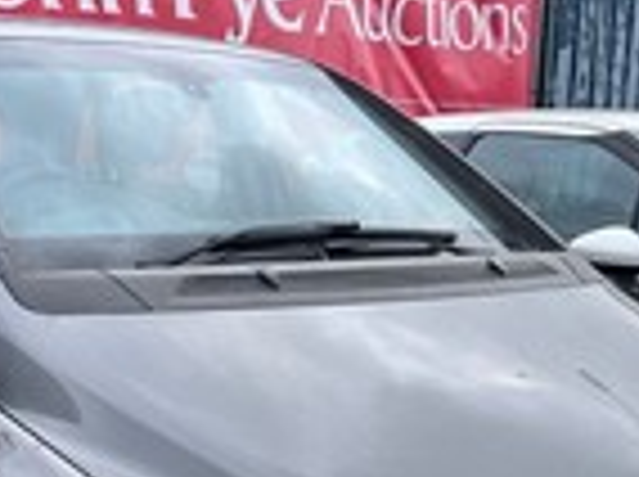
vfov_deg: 21.6
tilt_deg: -17.6
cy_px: 536
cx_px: 256
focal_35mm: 64
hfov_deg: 30.2
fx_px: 1179
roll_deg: +0.0
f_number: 1.5
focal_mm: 5.7
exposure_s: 1/1124
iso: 50
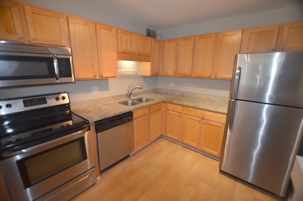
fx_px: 126
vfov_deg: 77.1
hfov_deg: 100.5
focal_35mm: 15
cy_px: 100
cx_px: 152
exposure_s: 1/60
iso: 800
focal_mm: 10
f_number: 3.5
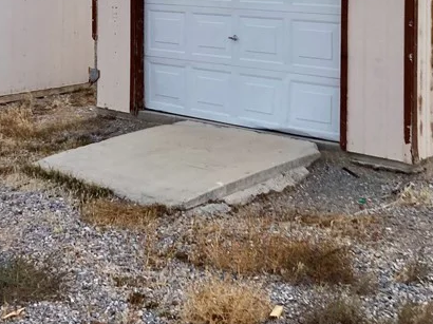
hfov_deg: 27.8
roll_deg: +0.7
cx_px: 189
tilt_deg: -0.4
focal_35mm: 70
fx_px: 875
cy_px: -41
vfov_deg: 20.0
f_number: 1.8
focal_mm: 3.99
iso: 20
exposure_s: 1/4425
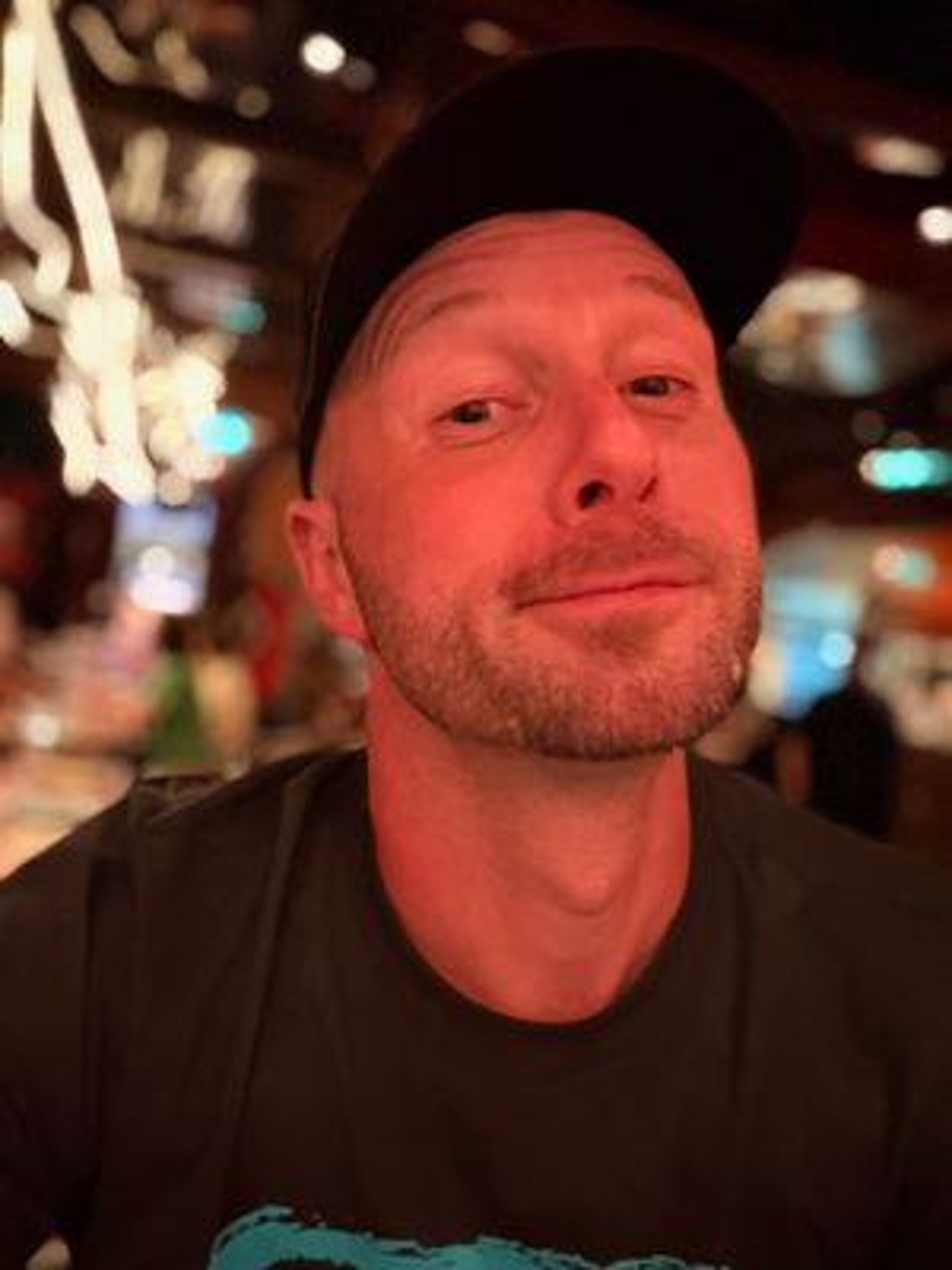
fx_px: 1100
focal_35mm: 30
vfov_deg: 60.0
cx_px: 476
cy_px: 635
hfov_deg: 46.8
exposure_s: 1/16
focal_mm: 2.71
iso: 1250
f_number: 1.9
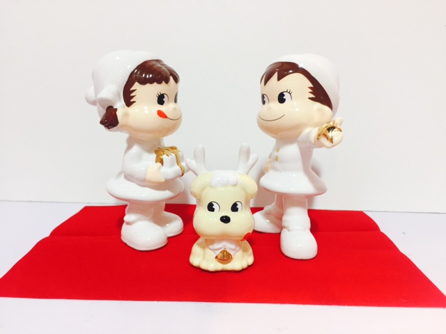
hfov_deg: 61.7
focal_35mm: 29
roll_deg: -2.4
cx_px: 223
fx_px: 374
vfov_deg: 48.2
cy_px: 167
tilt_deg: -10.2
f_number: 2.2
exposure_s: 1/33
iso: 80
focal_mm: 4.15
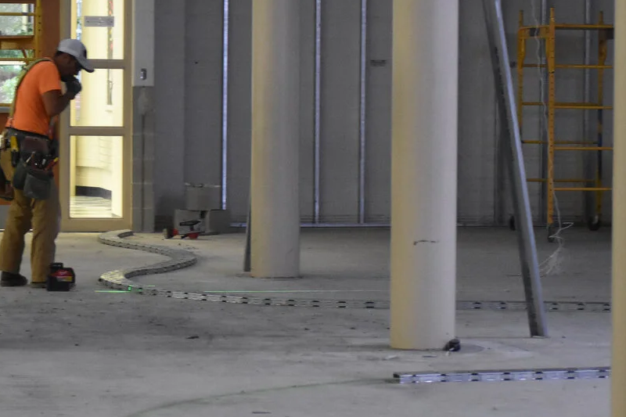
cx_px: 230
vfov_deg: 8.3
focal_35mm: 165
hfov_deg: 12.4
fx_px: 2868
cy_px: 157
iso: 4000
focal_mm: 55
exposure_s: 1/60
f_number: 4
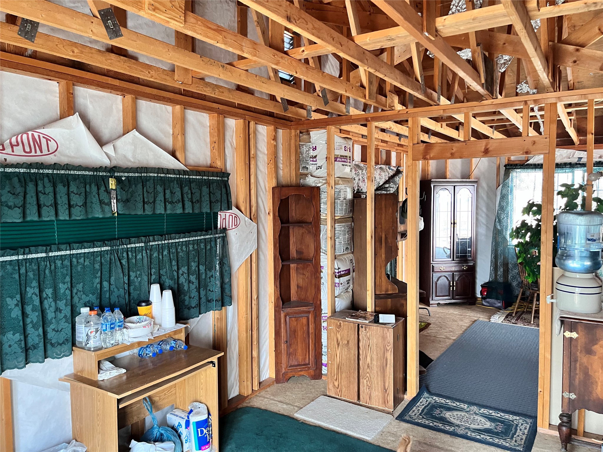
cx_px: 302
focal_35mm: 26
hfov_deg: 67.3
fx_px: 453
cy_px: 226
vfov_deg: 53.1
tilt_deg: -0.8
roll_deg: +0.7
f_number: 1.6
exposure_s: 1/60
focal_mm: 5.1
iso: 200
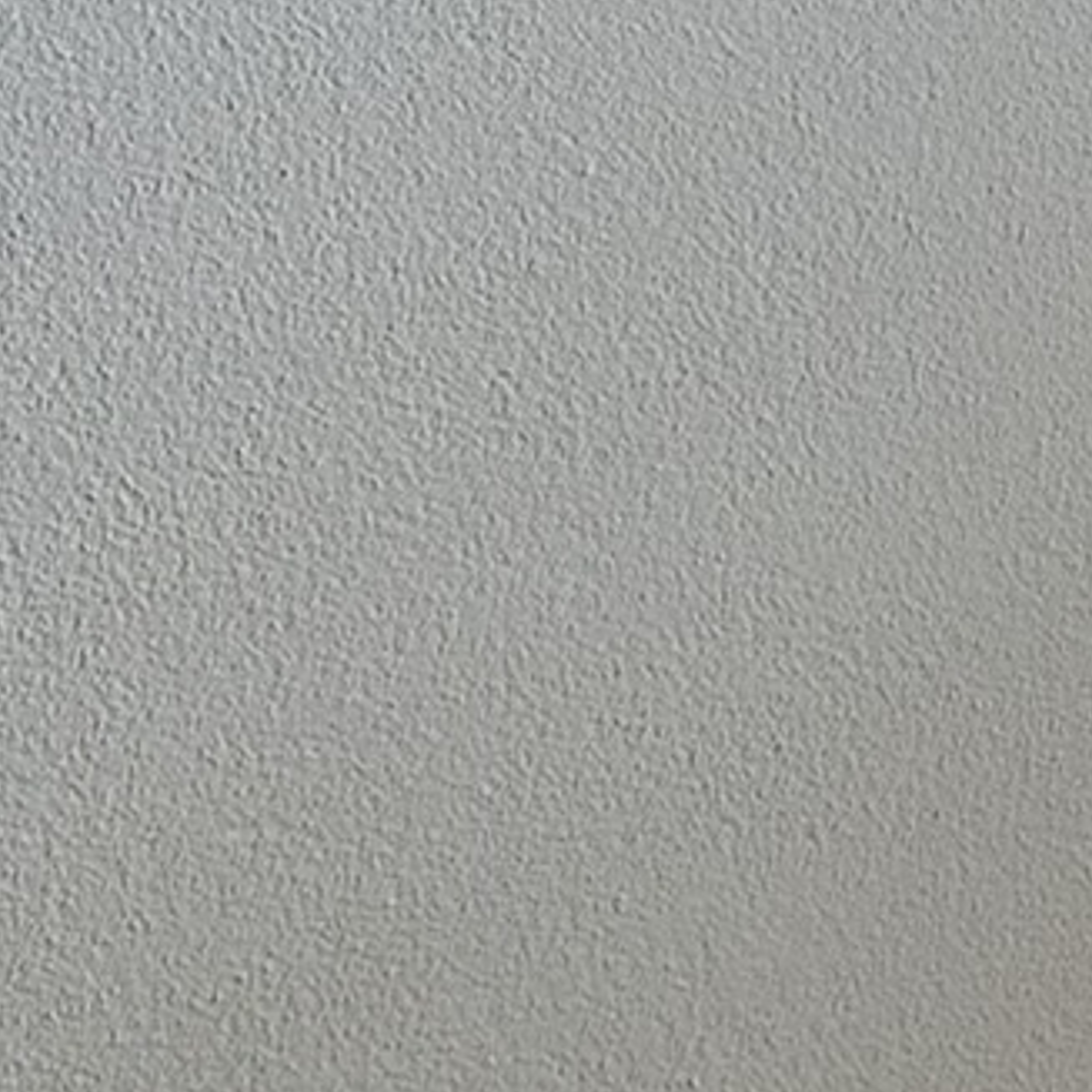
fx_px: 4747
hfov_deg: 11.6
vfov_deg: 12.1
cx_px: 2271
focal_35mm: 133
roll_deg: +0.8
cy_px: -818
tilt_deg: -5.9
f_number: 1.78
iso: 125
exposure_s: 1/50
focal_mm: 6.86
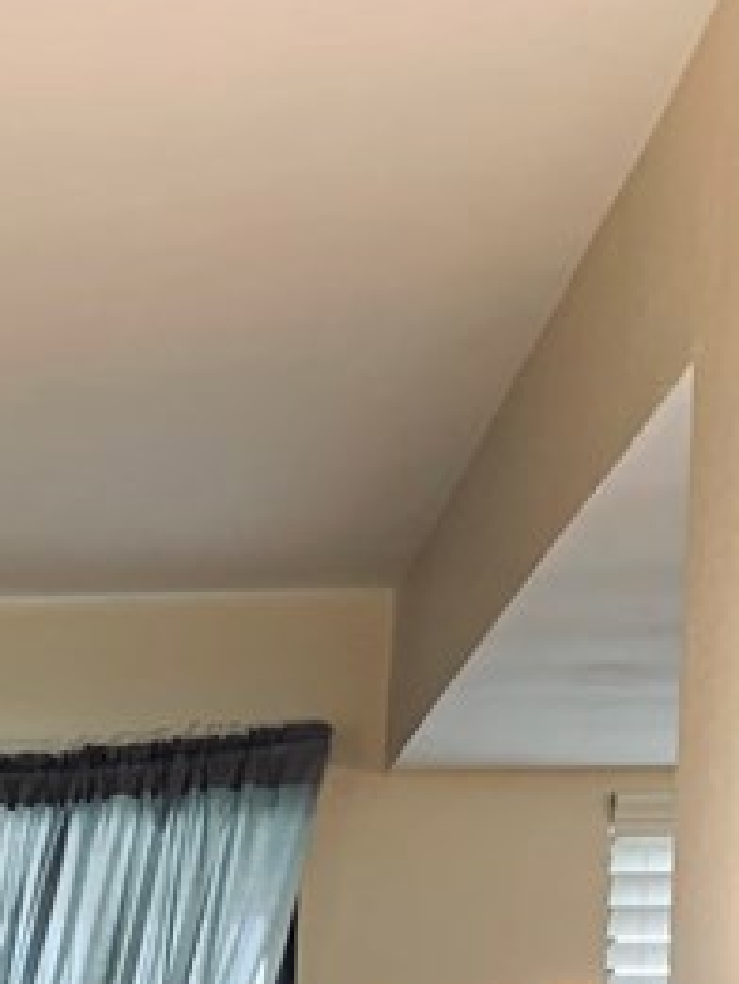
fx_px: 2901
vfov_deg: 16.5
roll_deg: -0.1
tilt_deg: -7.8
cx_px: -377
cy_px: 1704
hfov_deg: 13.6
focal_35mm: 102
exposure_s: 1/60
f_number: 1.8
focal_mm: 4.25
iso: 200
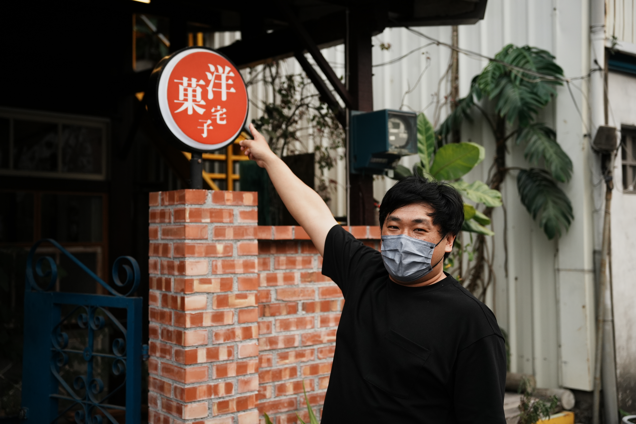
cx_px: 318
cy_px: 212
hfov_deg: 46.1
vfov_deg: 31.7
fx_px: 747
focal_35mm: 42
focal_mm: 42.3
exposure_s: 1/6400
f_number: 2.8
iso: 640
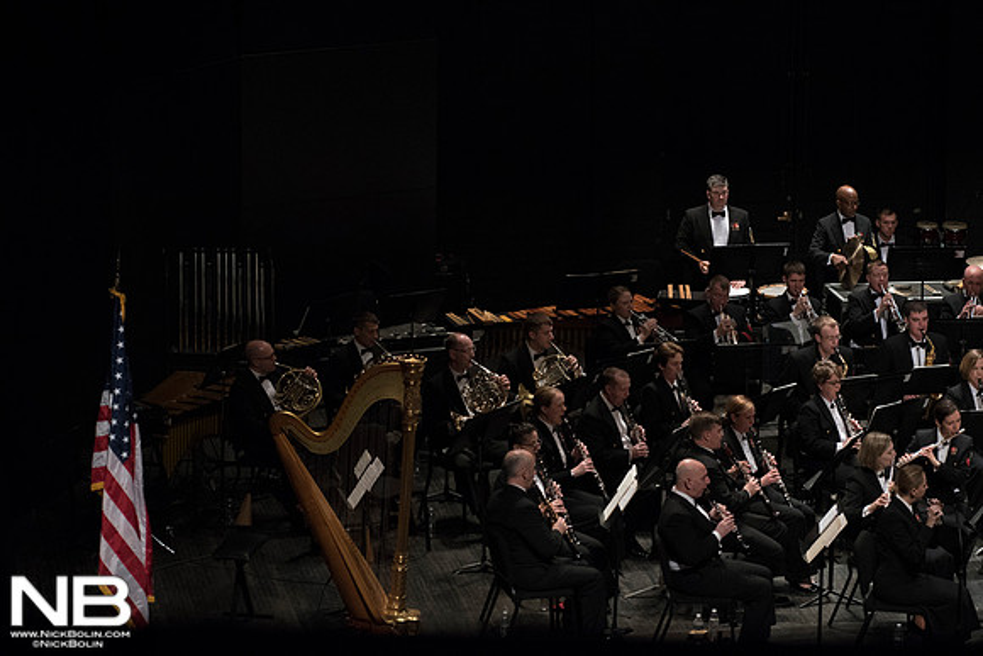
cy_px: 328
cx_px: 492
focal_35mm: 140
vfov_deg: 9.8
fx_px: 3823
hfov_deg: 14.7
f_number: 5.6
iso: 4000
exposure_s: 1/500
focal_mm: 140
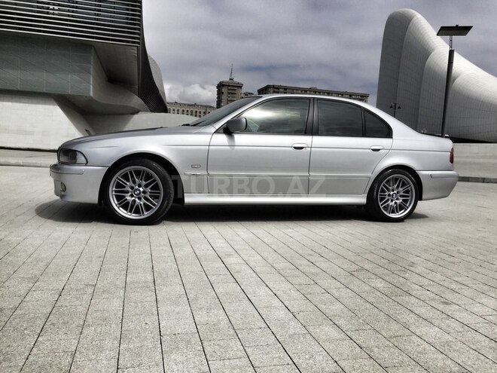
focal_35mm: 29
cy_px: 186
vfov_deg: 48.2
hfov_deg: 61.7
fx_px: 416
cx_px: 248
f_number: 2.2
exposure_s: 1/5650
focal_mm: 4.15
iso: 32
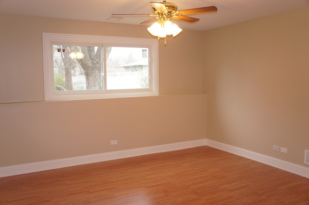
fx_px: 257
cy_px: 102
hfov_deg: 62.0
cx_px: 154
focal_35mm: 30
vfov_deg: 43.5
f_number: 4
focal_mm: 20
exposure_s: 1/60
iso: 640
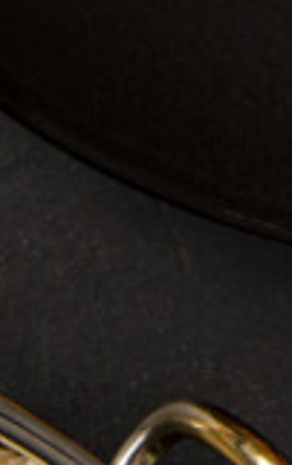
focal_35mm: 422
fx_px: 5359
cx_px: 518
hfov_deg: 3.1
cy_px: -682
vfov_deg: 4.8
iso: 125
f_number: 8
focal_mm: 58
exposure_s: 1/125
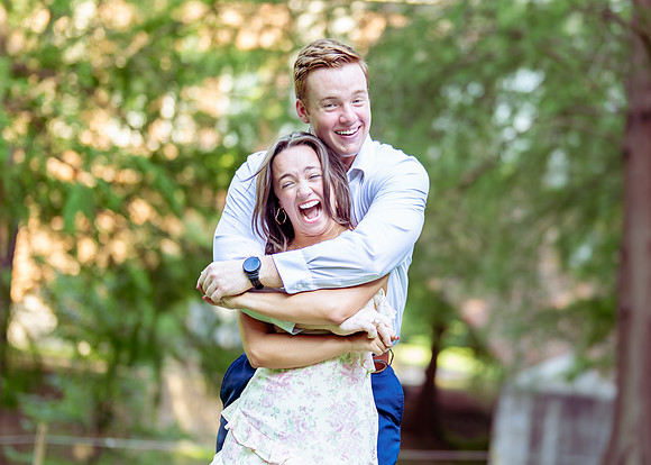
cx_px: 445
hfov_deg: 17.5
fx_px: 2111
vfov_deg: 12.6
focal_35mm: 114
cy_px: 194
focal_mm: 50
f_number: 1.2
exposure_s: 1/800
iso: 320
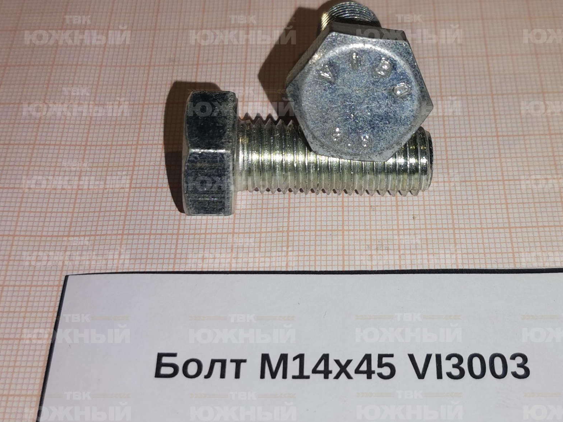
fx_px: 520
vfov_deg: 44.1
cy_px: 228
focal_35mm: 32
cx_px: 328
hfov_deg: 56.5
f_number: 1.4
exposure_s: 1/226
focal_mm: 4.66
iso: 50
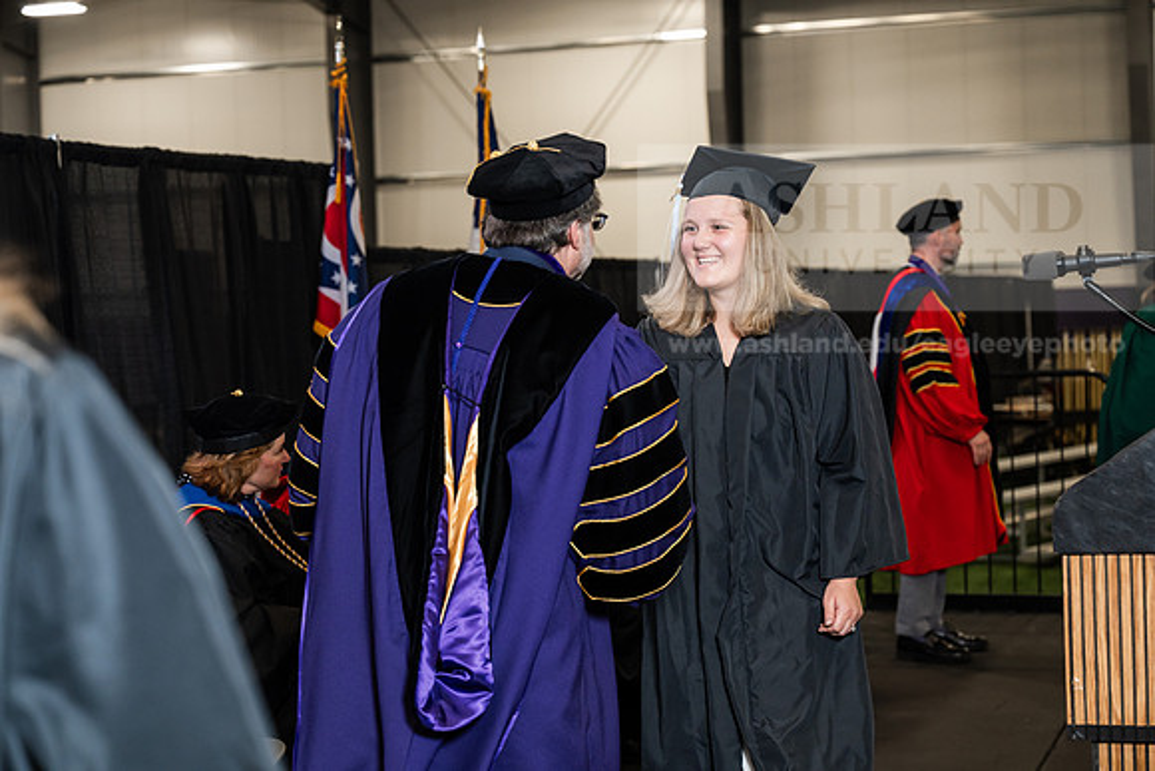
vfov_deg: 19.5
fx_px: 2246
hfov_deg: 28.8
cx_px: 578
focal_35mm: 70
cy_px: 386
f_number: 4
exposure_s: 1/200
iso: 1250
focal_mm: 70
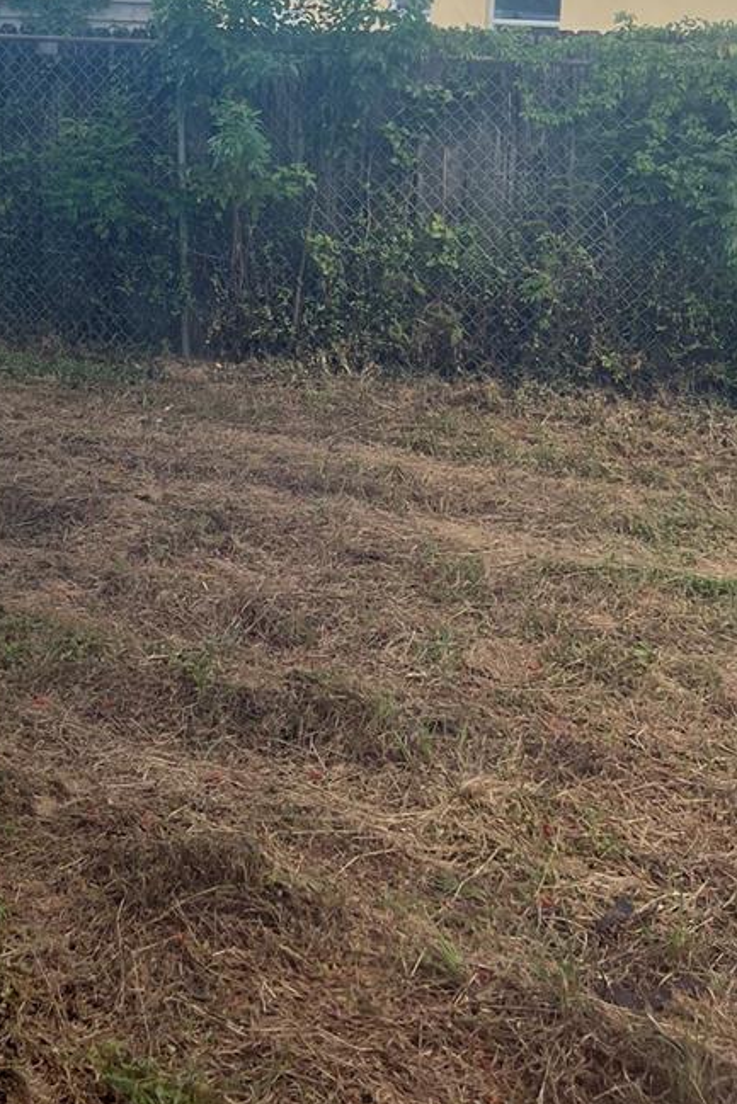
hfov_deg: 26.2
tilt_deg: -2.4
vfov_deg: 37.0
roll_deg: -1.8
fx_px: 1534
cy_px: 104
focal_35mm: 50
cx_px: 90
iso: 50
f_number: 1.5
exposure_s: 1/374
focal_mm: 5.7
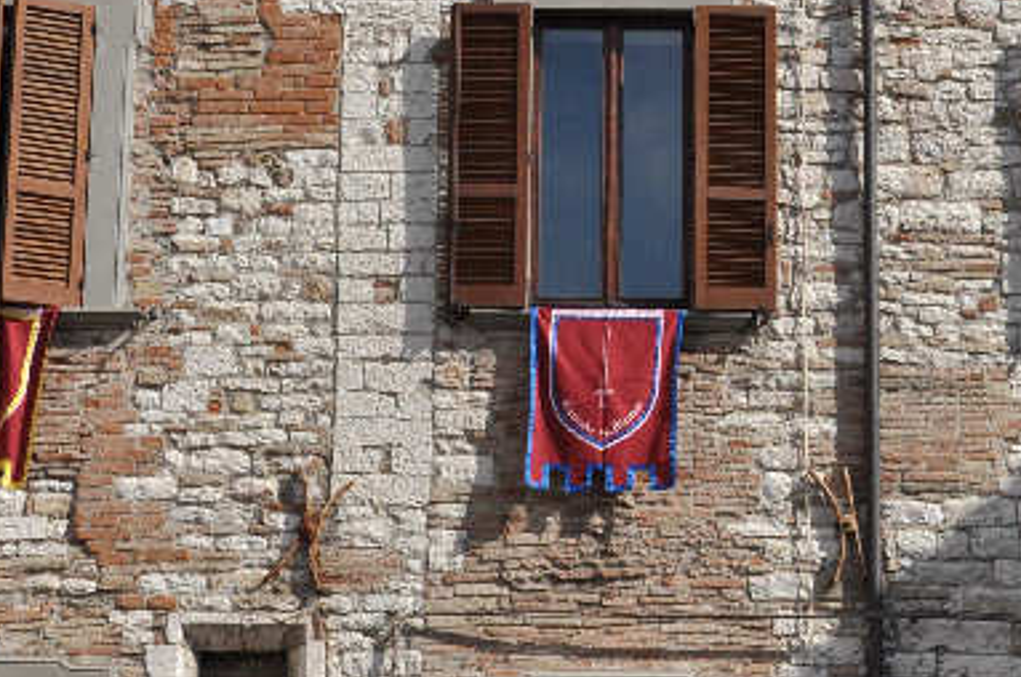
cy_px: 336
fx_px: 4219
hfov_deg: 13.8
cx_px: 677
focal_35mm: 149
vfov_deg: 9.2
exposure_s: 1/800
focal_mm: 38
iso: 400
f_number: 14
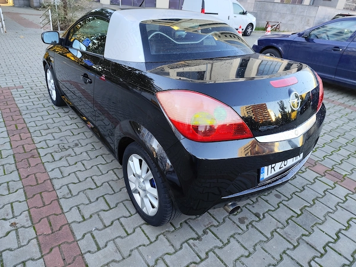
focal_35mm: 23
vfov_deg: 58.9
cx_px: 178
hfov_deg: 73.9
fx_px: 237
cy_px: 134
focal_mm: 6.14
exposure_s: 1/100
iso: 80
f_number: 1.65
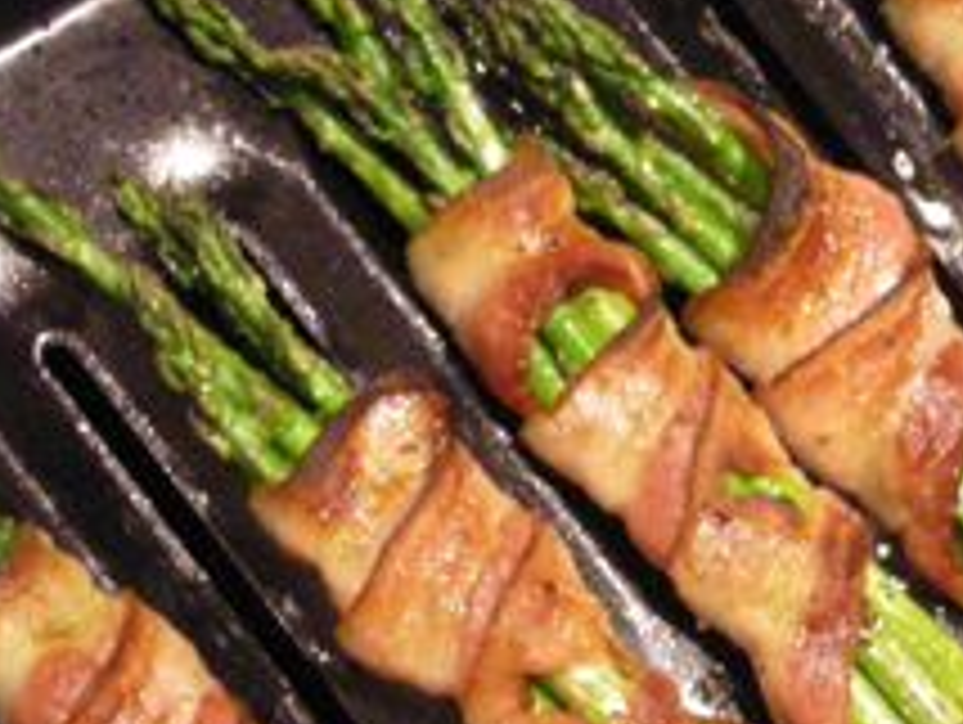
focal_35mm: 114
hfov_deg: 17.0
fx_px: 3175
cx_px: 878
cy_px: 279
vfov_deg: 13.0
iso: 800
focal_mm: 10.1
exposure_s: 1/3.5
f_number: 3.7
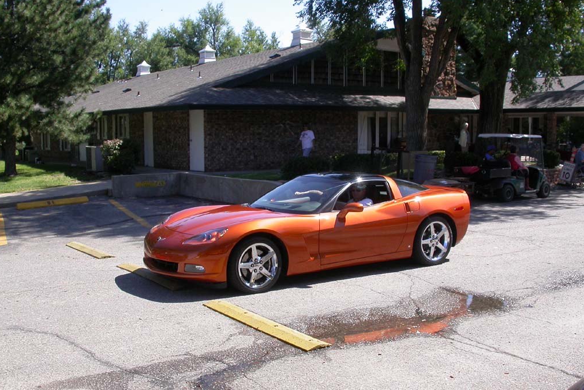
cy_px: 206
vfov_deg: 33.4
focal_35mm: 40
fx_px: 649
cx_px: 289
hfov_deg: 48.5
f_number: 6
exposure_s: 1/234
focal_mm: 7.85
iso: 100
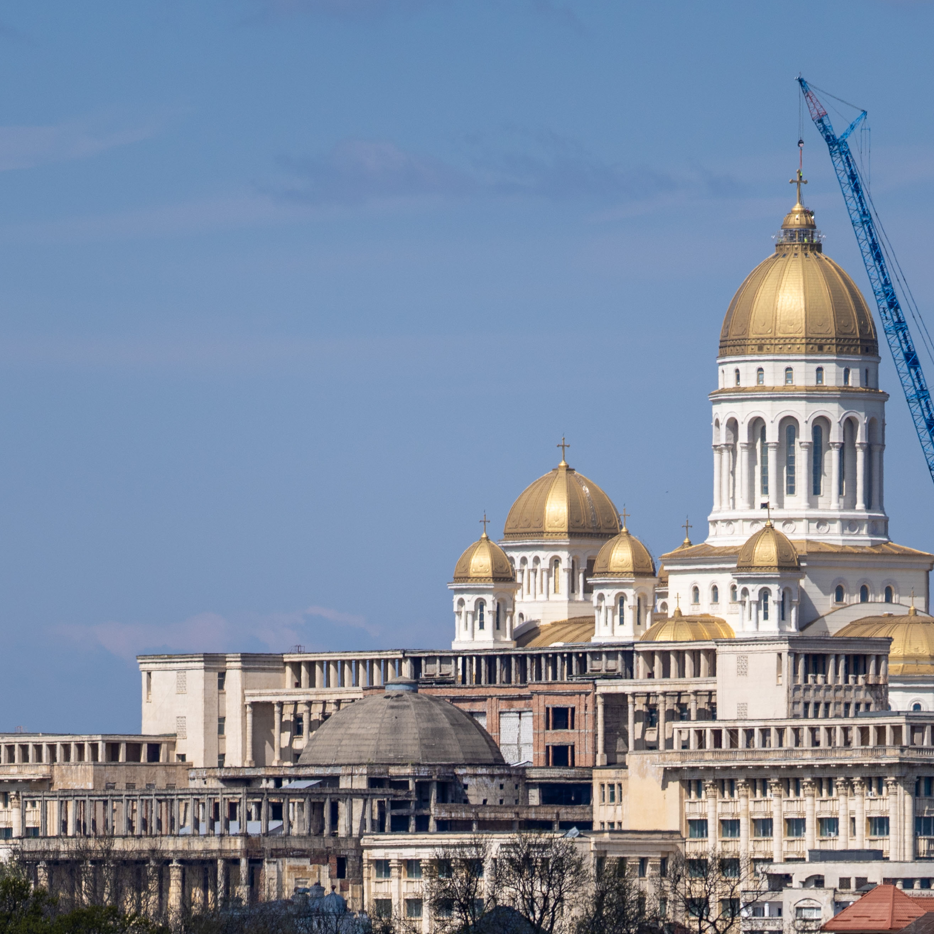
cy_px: 560
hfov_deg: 4.3
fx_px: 12333
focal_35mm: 404
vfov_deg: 4.3
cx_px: 536
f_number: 1.8
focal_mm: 135
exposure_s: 1/8000
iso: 50
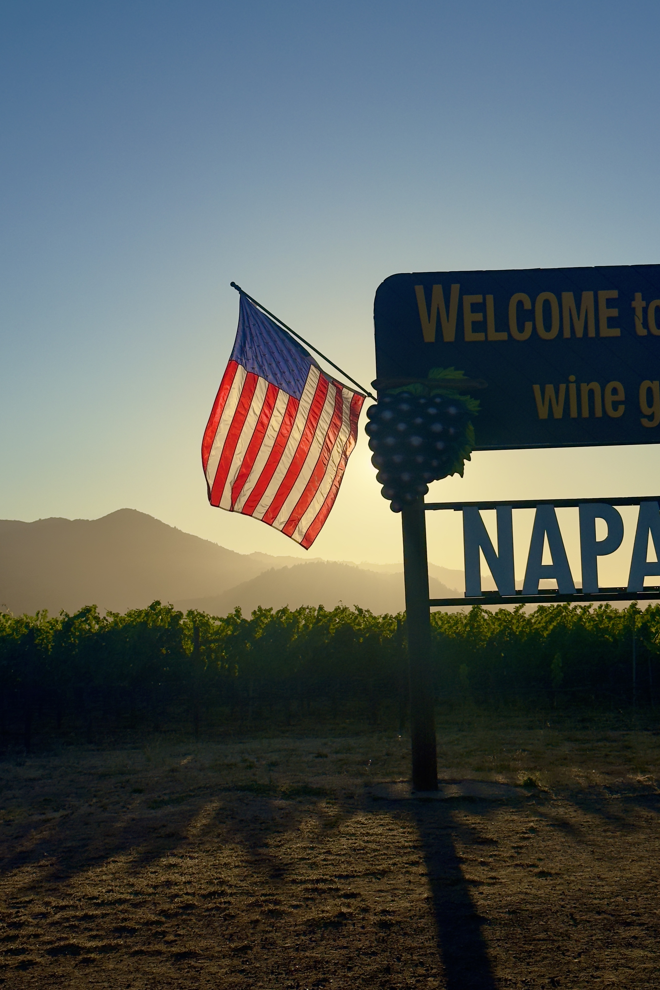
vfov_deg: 39.6
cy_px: 495
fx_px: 1375
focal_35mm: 50
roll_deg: +1.6
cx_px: 358
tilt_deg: +6.8
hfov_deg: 27.0
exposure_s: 1/15385
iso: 80
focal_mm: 6.76
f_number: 1.78
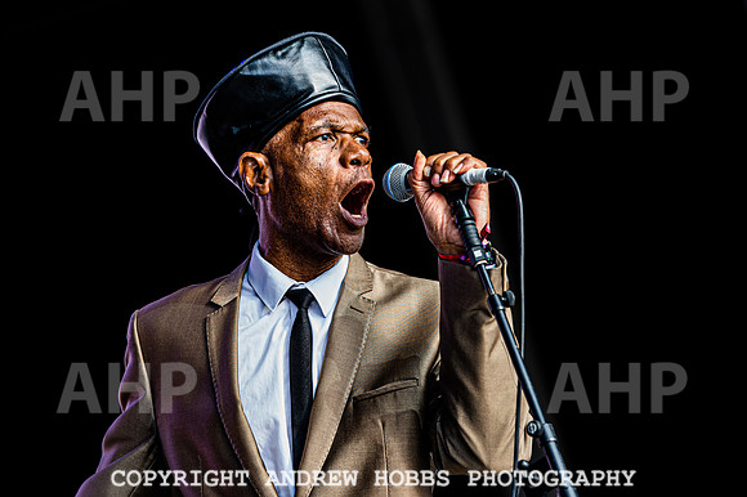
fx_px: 4597
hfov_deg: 9.3
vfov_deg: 6.2
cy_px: 222
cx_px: 343
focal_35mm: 222
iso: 640
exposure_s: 1/500
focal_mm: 200
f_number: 4
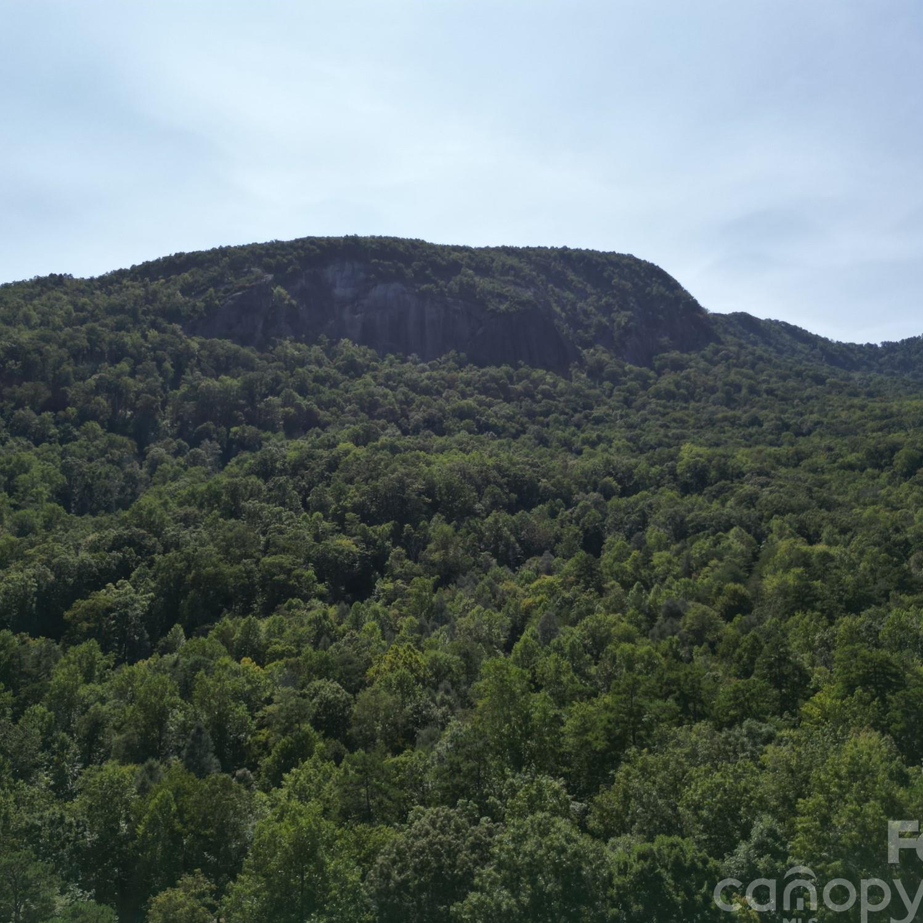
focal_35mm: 29
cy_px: 468
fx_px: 875
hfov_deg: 55.6
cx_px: 453
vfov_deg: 55.6
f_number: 1.7
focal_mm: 6.72
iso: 110
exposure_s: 1/3200
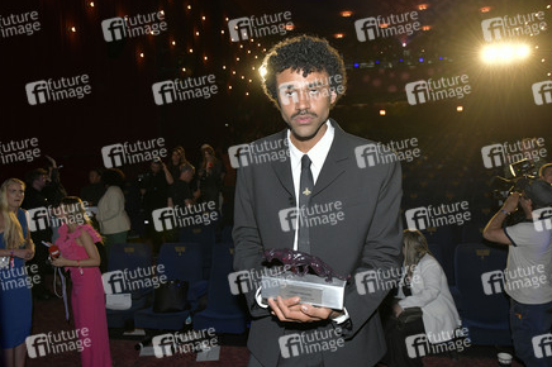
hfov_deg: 62.0
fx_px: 460
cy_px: 185
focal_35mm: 30
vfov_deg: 43.5
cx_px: 278
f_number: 6.3
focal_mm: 29
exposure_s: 1/250
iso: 1600
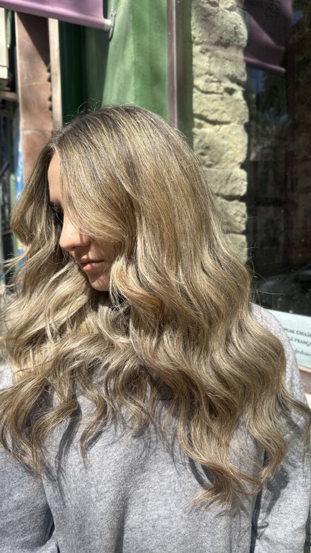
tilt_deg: -3.8
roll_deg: +1.0
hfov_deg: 42.8
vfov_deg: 69.9
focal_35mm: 27
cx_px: 172
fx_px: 396
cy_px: 273
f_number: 1.78
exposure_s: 1/2809
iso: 80
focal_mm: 6.86
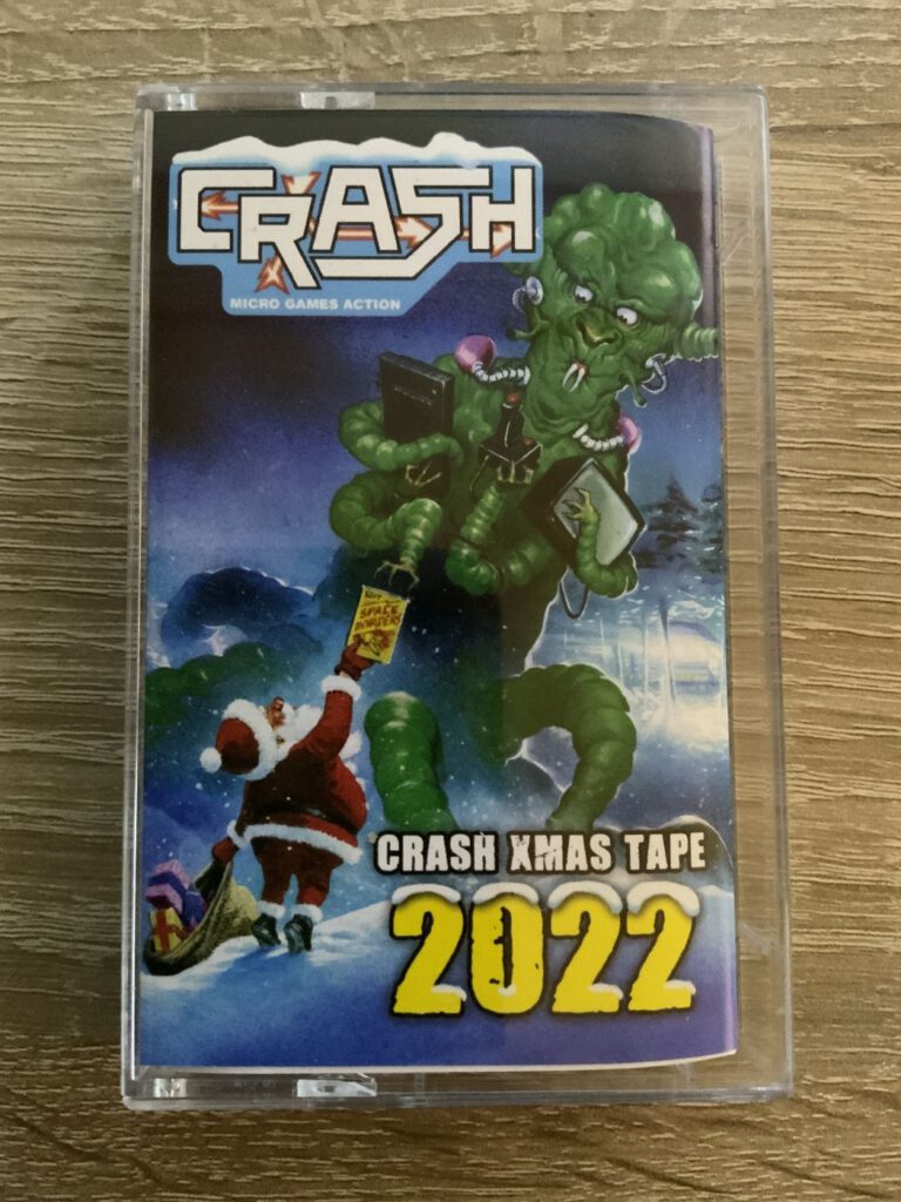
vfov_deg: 61.7
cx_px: 450
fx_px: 1006
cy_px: 601
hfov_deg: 48.2
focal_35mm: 29
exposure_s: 1/20
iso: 500
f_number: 1.8
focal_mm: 3
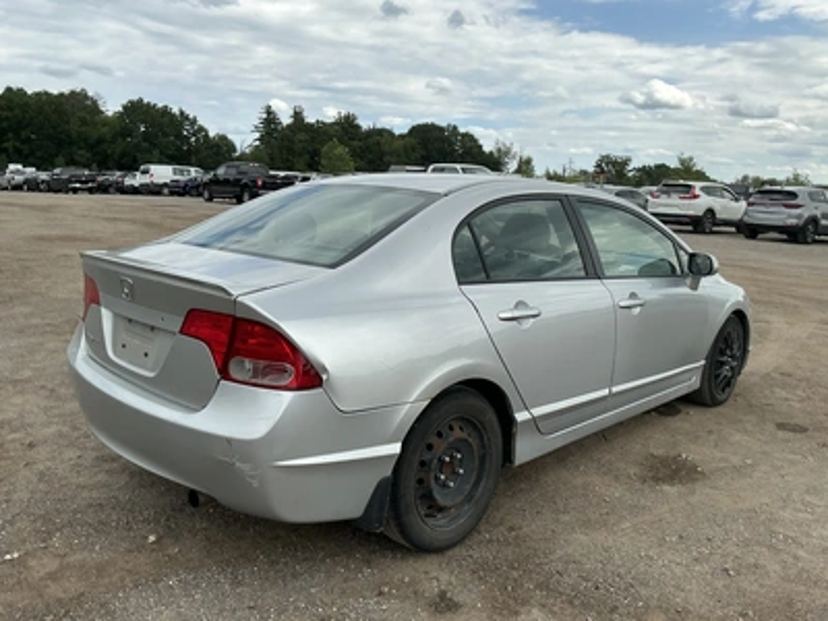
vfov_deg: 49.7
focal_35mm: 28
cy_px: 310
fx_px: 670
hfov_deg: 63.4
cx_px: 414
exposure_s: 1/1730
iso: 25
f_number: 1.8
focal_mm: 3
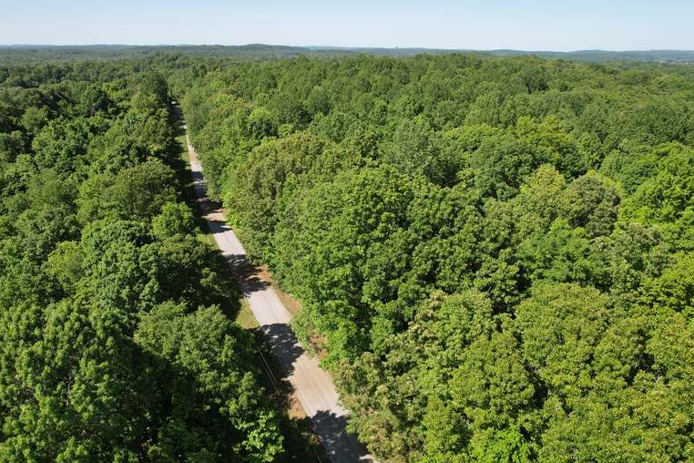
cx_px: 306
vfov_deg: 49.5
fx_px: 501
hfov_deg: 69.2
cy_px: 243
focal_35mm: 26
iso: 100
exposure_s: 1/1250
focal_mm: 8.38
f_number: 2.8
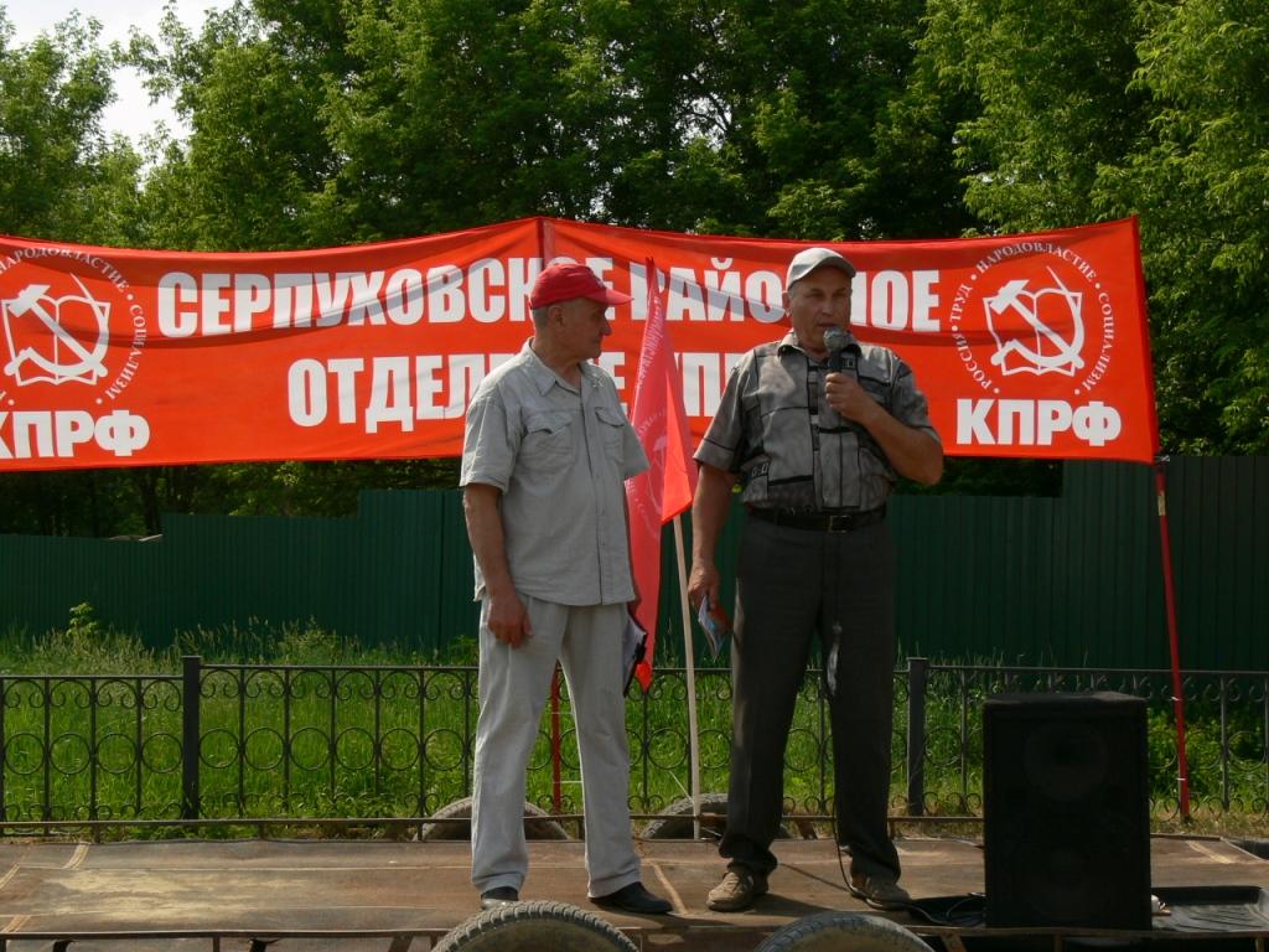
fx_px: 2493
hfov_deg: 28.6
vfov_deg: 21.6
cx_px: 634
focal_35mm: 68
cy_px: 476
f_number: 5.6
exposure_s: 1/400
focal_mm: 12.3
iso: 80
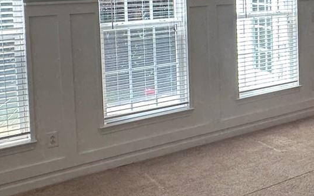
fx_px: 488
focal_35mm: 57
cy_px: 6
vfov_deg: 22.0
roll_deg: +0.6
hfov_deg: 32.3
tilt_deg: -2.9
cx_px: 328
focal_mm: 2.22
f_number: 2.2
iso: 64
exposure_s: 1/120
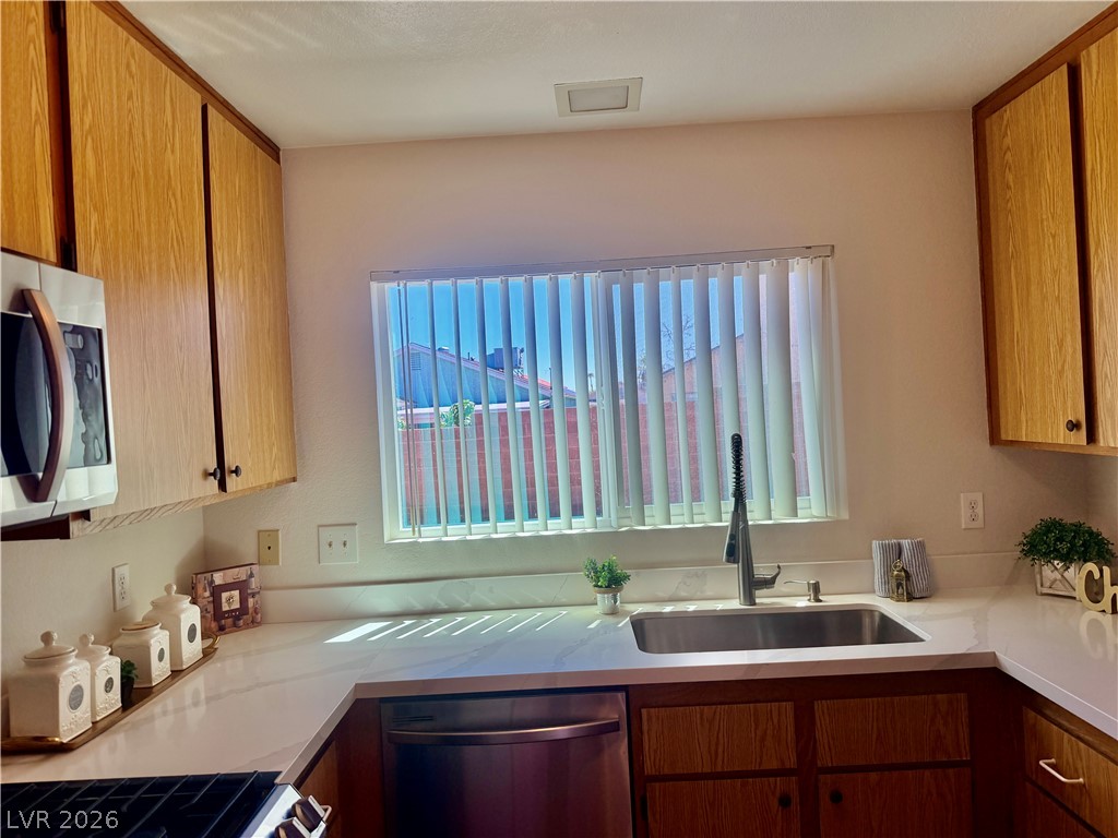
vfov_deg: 56.8
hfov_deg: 71.6
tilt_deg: +2.6
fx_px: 775
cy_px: 419
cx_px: 559
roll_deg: +3.9
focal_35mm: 24
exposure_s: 1/805
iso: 100
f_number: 1.78
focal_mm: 6.76
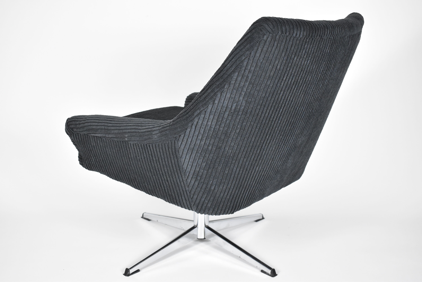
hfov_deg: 42.3
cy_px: 141
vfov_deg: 29.0
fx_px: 545
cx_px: 211
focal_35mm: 46
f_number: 4.2
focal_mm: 31
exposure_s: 1/125
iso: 2200
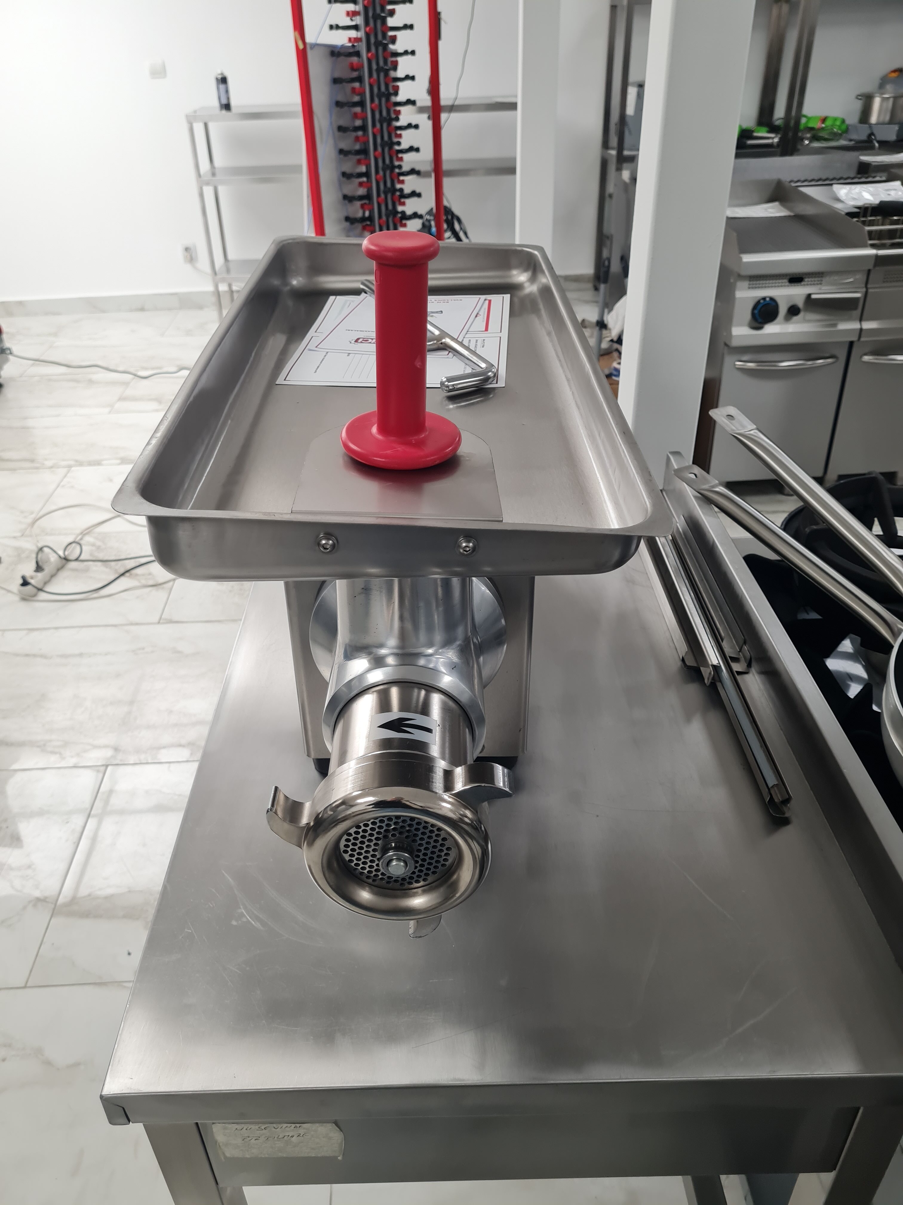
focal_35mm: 26
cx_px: 452
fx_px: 904
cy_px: 602
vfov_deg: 67.3
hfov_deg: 53.1
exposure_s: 1/100
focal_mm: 5.4
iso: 80
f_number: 1.8
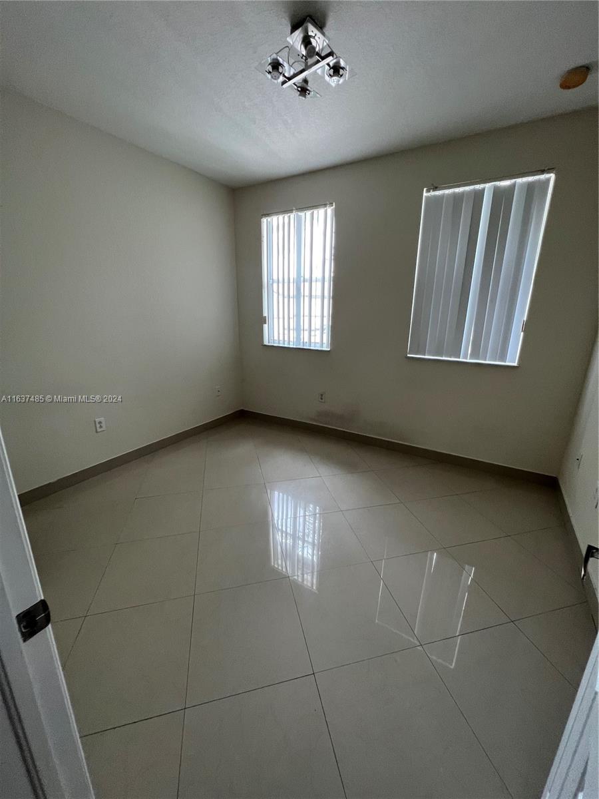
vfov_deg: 106.2
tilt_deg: -14.1
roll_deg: +0.1
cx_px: 300
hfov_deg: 89.9
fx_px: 300
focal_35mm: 13
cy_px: 400
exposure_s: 1/99
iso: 125
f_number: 1.8
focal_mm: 1.57
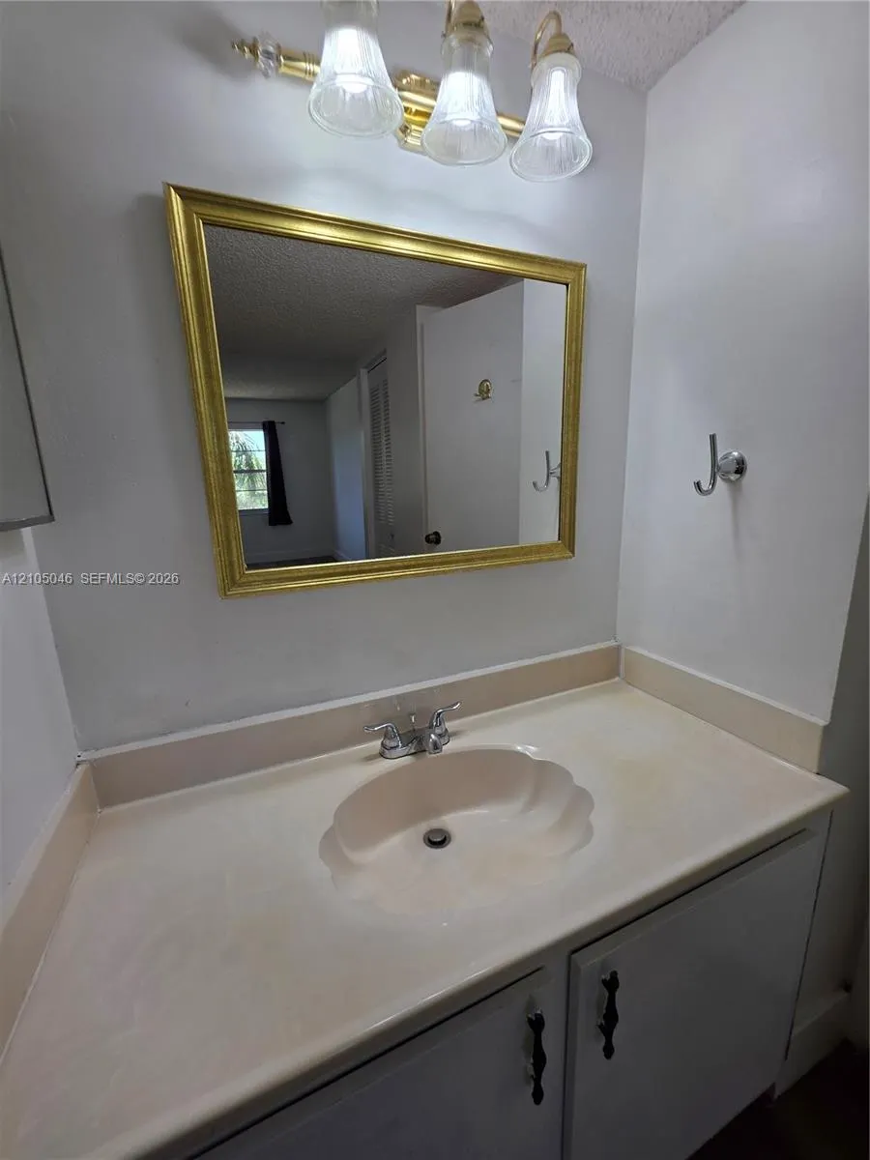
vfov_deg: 106.2
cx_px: 435
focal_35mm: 13
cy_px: 580
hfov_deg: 89.9
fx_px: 436
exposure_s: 1/120
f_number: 1.9
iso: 25
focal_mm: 2.2
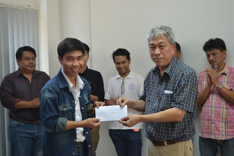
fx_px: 341
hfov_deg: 37.9
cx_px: 117
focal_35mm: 52
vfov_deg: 25.7
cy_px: 78
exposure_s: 1/20
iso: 400
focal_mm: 35
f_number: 5
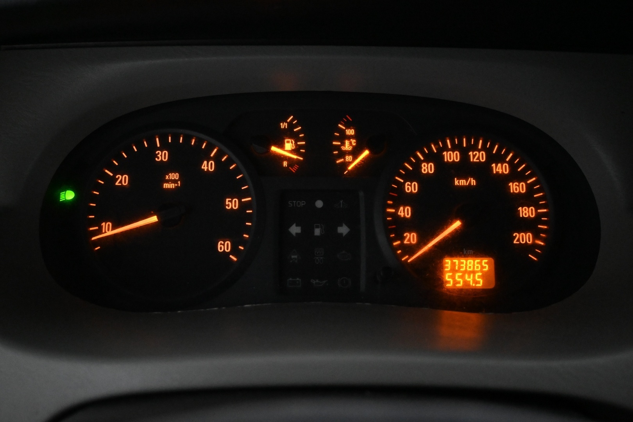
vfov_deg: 35.5
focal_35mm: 38
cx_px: 316
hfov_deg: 51.3
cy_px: 211
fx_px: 659
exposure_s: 1/50
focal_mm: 25
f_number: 4.2
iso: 6400
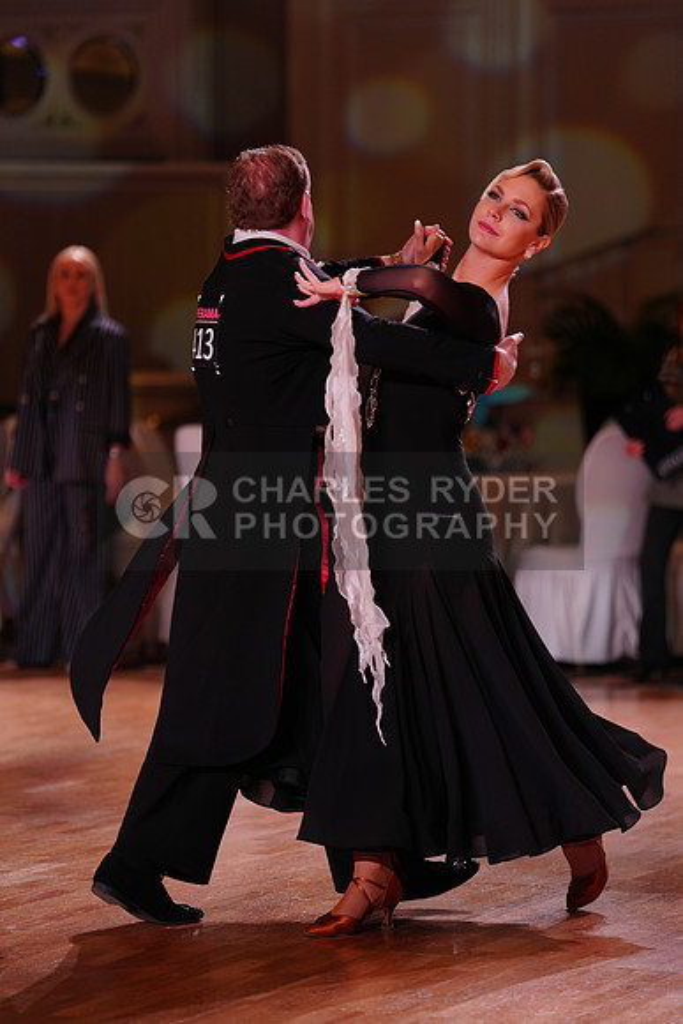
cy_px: 512
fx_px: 4266
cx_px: 342
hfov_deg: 9.2
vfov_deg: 13.7
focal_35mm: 150
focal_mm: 150
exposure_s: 1/250
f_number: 2.8
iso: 500
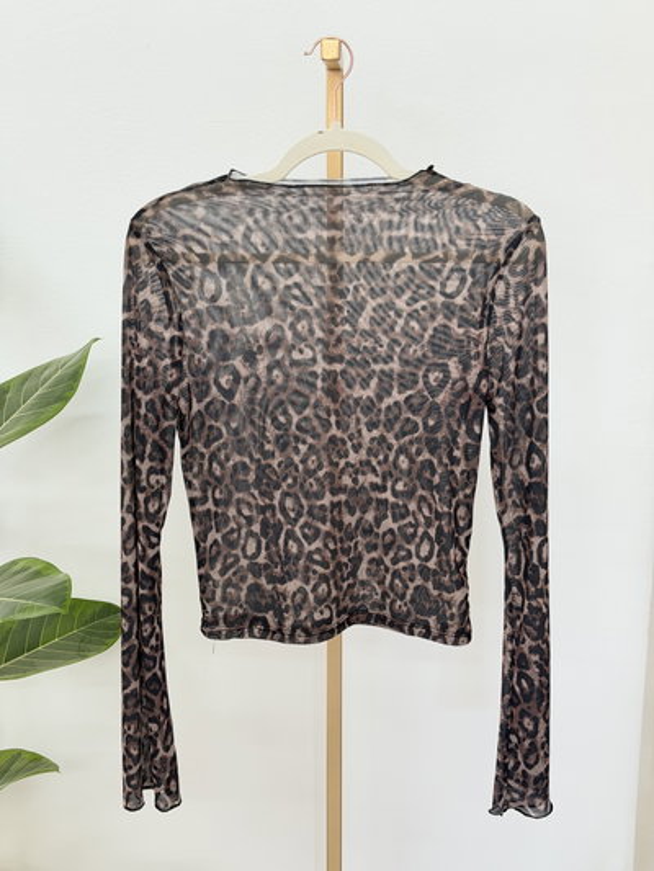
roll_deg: -0.6
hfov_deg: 30.3
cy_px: 436
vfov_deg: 39.6
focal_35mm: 48
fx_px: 1209
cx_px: 327
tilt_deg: -14.3
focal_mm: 6.76
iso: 100
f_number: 1.78
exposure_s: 1/50
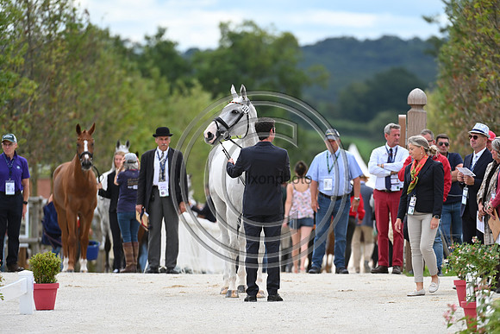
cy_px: 167
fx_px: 5557
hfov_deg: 5.2
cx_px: 250
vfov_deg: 3.4
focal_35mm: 400
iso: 560
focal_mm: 400
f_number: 5.6
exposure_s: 1/1600
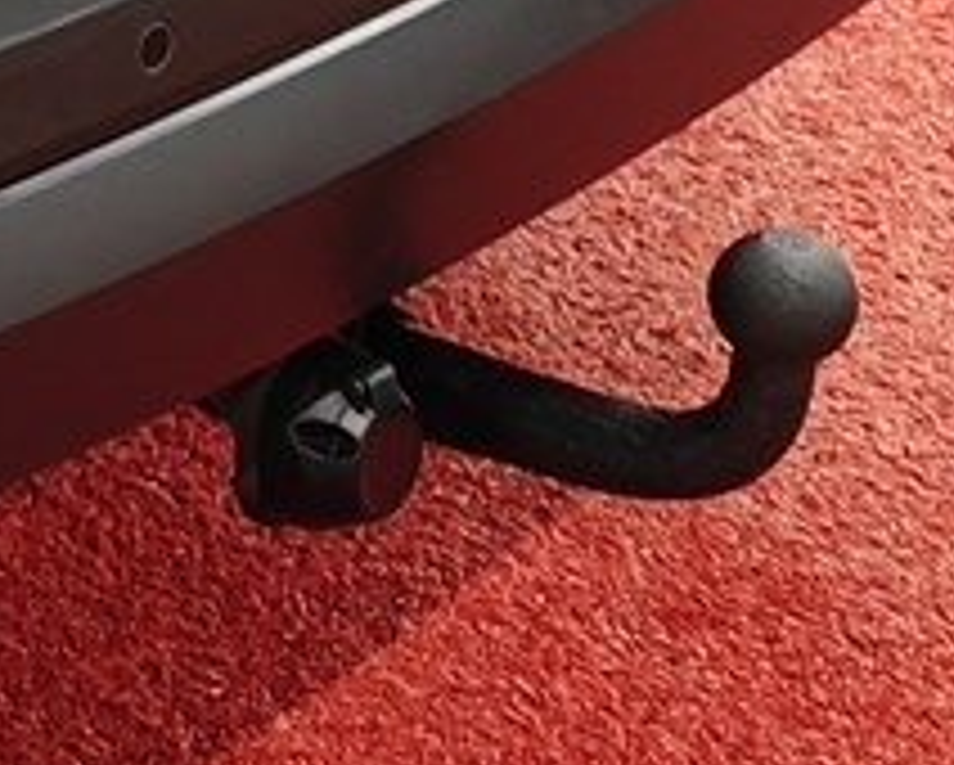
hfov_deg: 8.5
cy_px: -850
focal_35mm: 199
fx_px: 5624
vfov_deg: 7.4
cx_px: -1629
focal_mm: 5.59
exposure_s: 1/50
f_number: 1.8
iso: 64
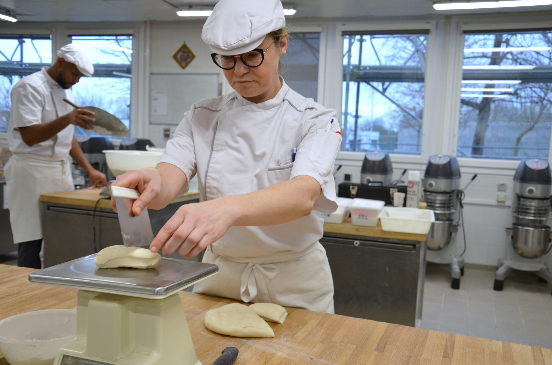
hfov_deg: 51.4
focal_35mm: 38
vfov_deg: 35.3
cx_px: 276
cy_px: 182
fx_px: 574
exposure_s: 1/80
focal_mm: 25
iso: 400
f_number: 4.5
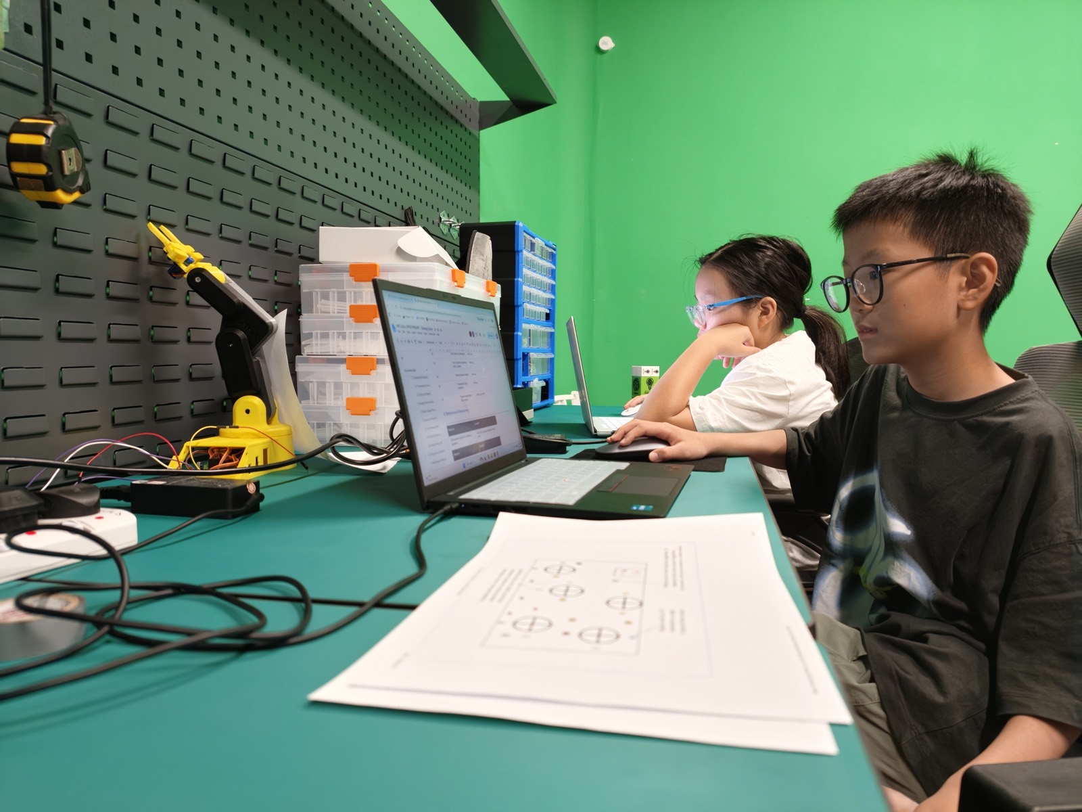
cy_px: 406
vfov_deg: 58.9
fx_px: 719
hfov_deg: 73.9
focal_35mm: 23
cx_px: 541
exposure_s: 1/100
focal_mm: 6.75
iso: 1000
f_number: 1.5
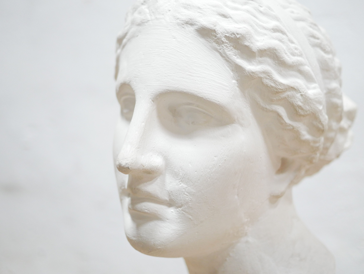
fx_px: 421
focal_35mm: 40
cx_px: 182
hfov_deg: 46.8
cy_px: 137
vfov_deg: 36.0
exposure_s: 1/60
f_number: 1.7
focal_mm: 20
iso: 2000
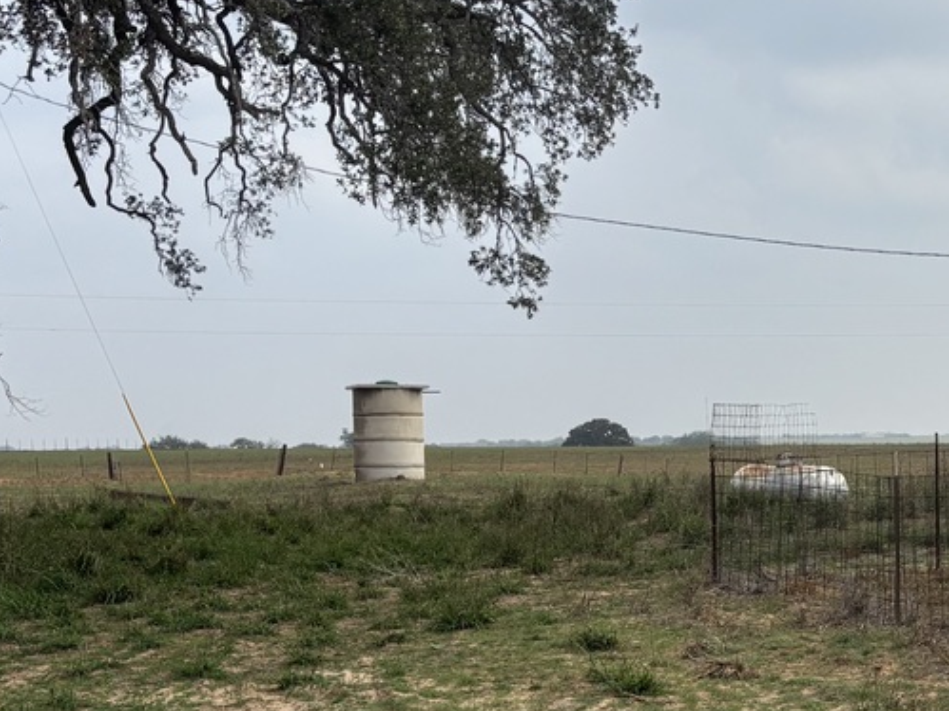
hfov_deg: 24.2
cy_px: 574
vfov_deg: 19.4
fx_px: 2056
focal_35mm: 75
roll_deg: +1.7
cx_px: 1059
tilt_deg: -3.6
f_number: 1.6
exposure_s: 1/4630
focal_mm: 5.96
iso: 50
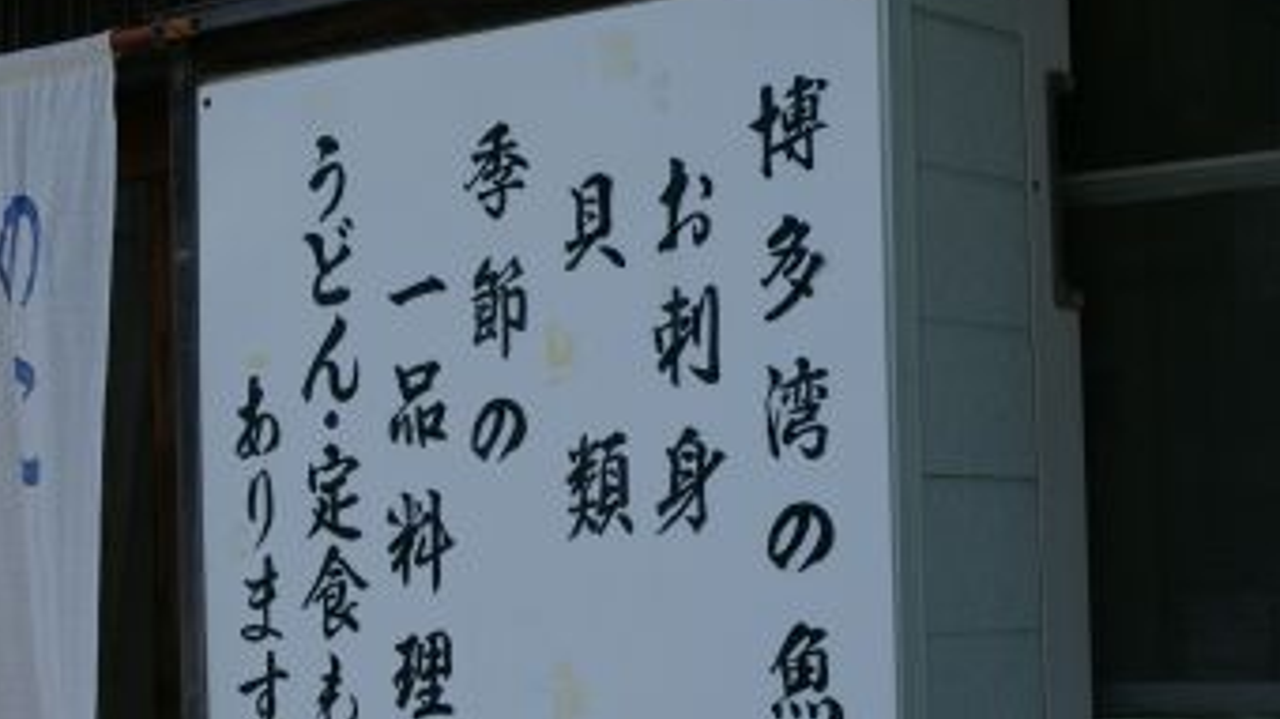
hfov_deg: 25.5
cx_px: 456
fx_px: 2816
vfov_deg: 14.5
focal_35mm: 83
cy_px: 442
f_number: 6.7
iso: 200
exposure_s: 1/750
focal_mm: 40
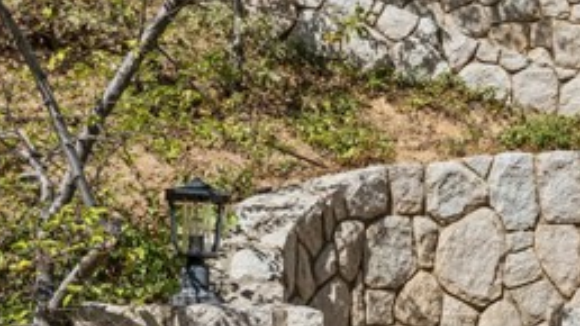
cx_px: 432
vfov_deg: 21.9
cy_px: 326
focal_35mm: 53
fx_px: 812
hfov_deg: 38.4
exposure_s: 1/50
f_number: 22
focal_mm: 20.3
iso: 100
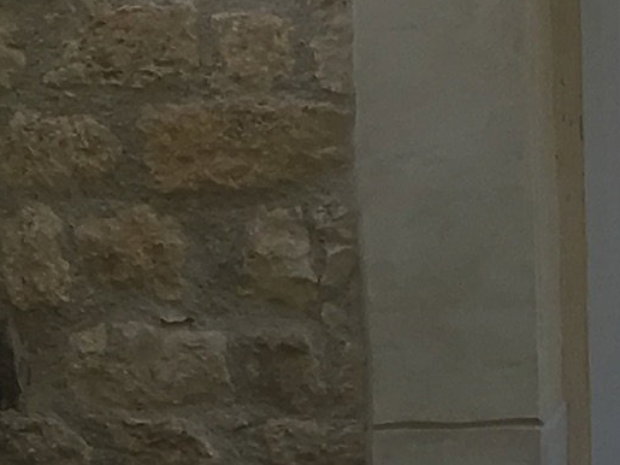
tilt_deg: -15.2
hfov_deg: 8.7
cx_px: 602
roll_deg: +1.3
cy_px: 775
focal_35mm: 227
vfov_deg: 6.4
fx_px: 4065
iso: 25
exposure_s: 1/201
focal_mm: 4.15
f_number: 2.2
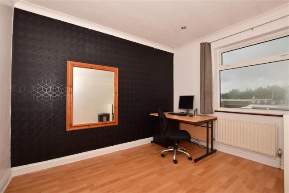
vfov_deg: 77.3
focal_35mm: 15
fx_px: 120
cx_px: 144
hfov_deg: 100.4
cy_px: 96
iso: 200
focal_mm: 10
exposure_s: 1/200
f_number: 13
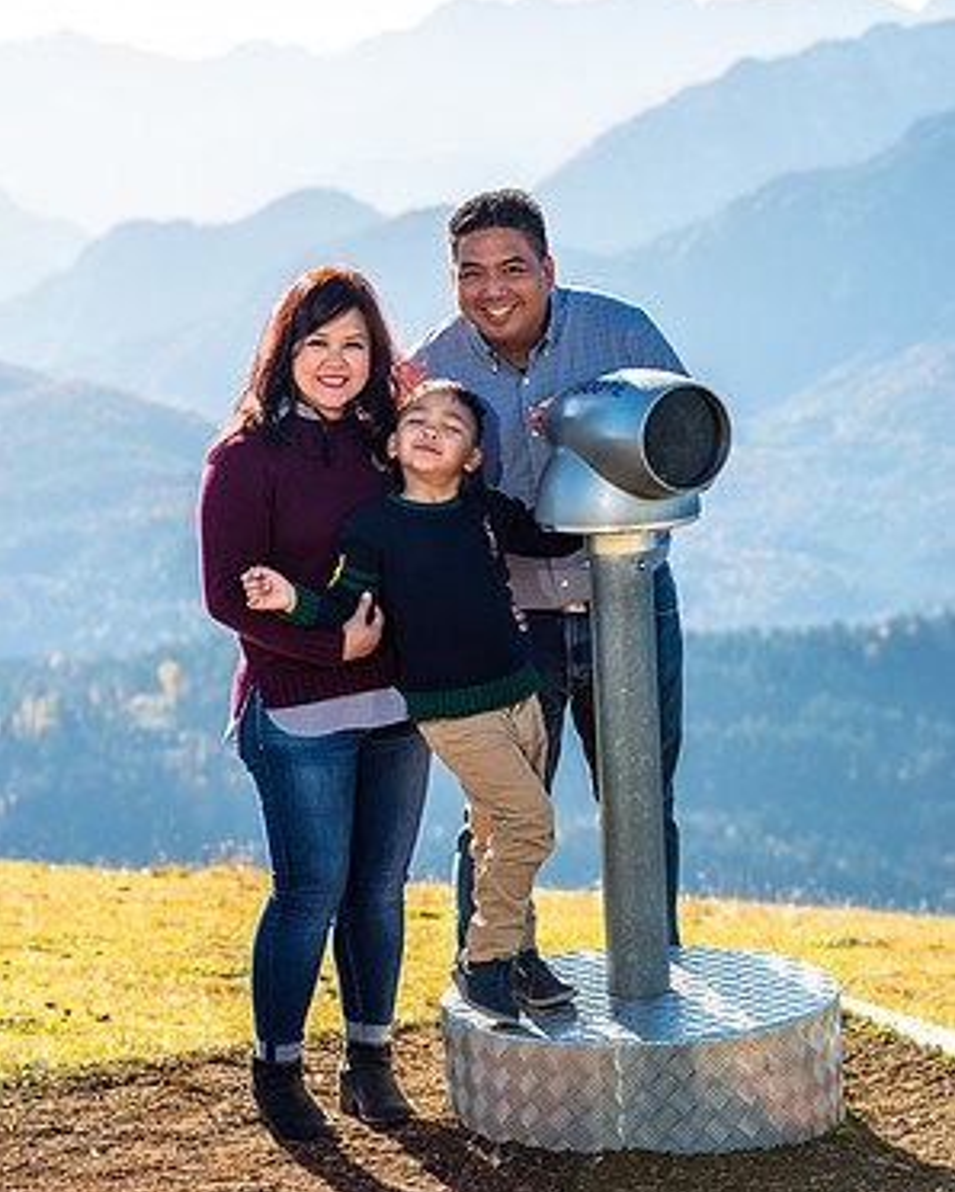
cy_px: 602
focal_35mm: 127
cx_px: 478
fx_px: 4483
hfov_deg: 12.2
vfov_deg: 15.1
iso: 125
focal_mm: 112
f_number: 5.6
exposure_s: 1/250
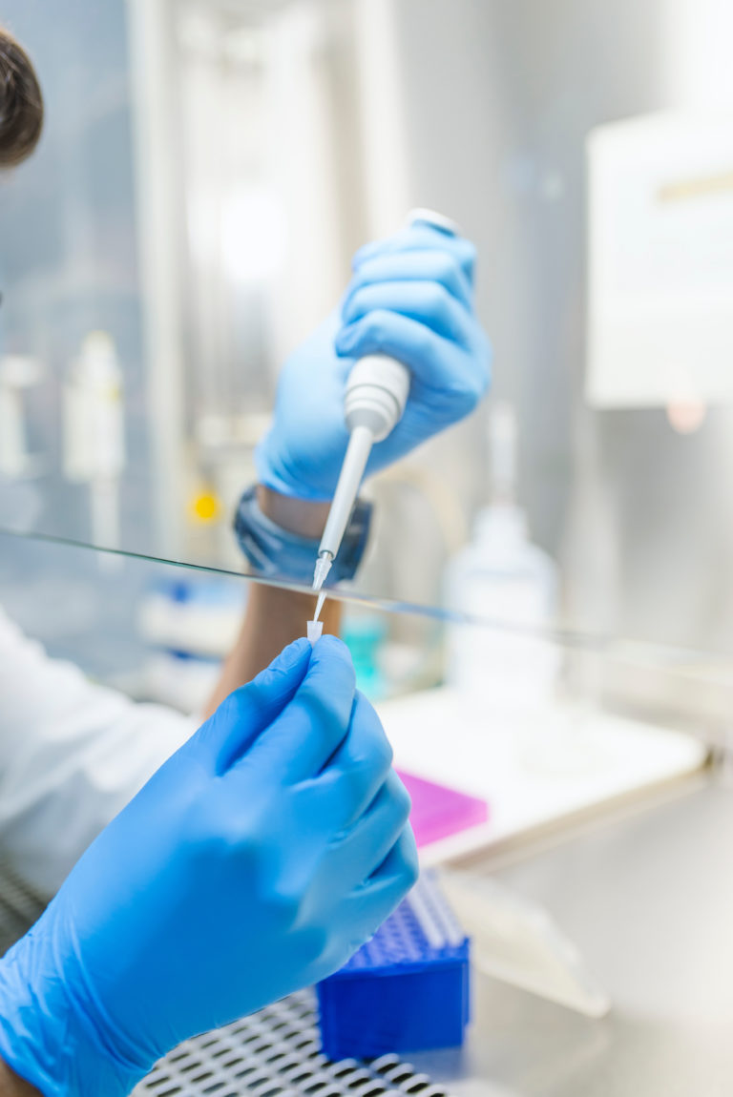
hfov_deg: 37.9
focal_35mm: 35
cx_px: 366
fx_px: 1068
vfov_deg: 54.4
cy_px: 548
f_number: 2.5
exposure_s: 1/100
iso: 250
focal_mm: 35
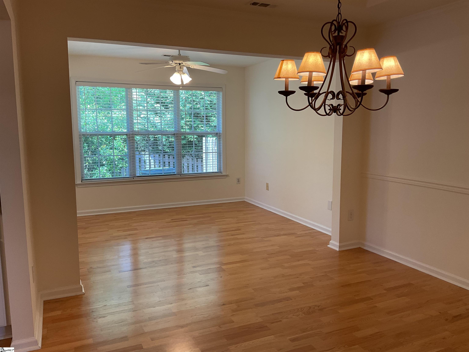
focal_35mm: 29
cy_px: 176
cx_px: 234
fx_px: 393
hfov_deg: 61.7
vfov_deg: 48.2
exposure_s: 1/120
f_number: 1.8
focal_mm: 3
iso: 64
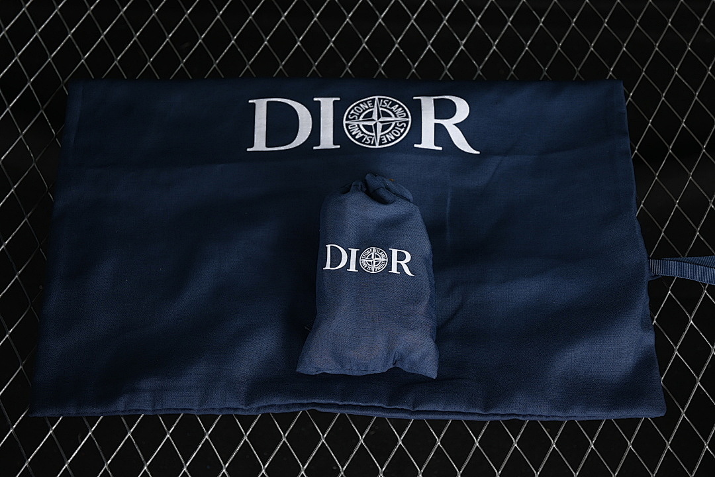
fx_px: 1489
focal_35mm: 75
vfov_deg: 18.2
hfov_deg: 27.0
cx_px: 358
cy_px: 238
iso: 160
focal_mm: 50
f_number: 6.3
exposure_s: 1/50
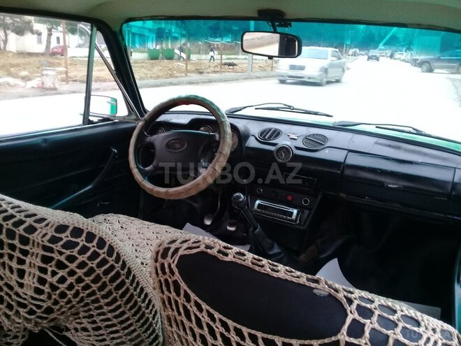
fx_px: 413
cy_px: 173
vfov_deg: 45.4
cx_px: 230
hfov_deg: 58.4
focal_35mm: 31
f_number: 2.2
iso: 50
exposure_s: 1/33
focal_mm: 3.3
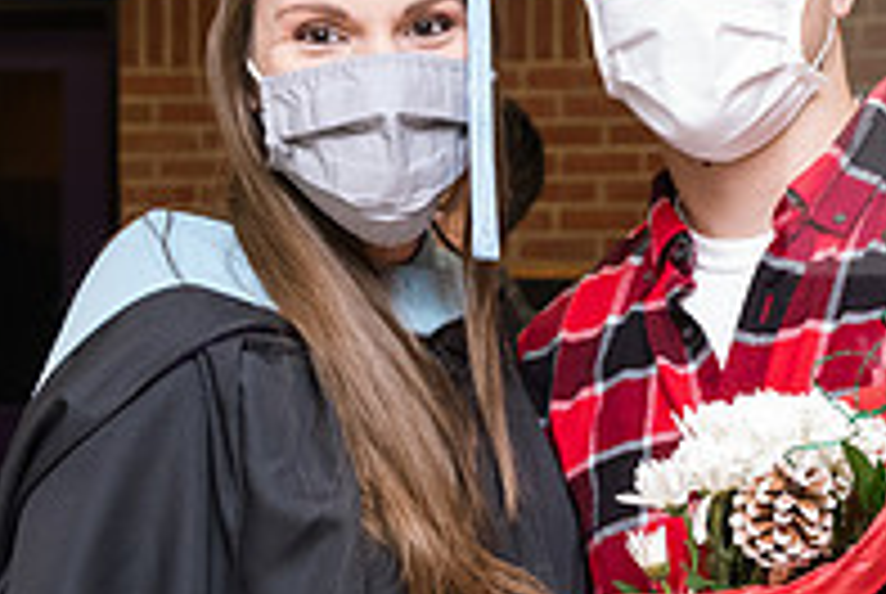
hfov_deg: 13.9
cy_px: 443
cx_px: 652
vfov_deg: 9.4
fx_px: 3623
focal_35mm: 147
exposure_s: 1/160
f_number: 5.6
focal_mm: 50
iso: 2500
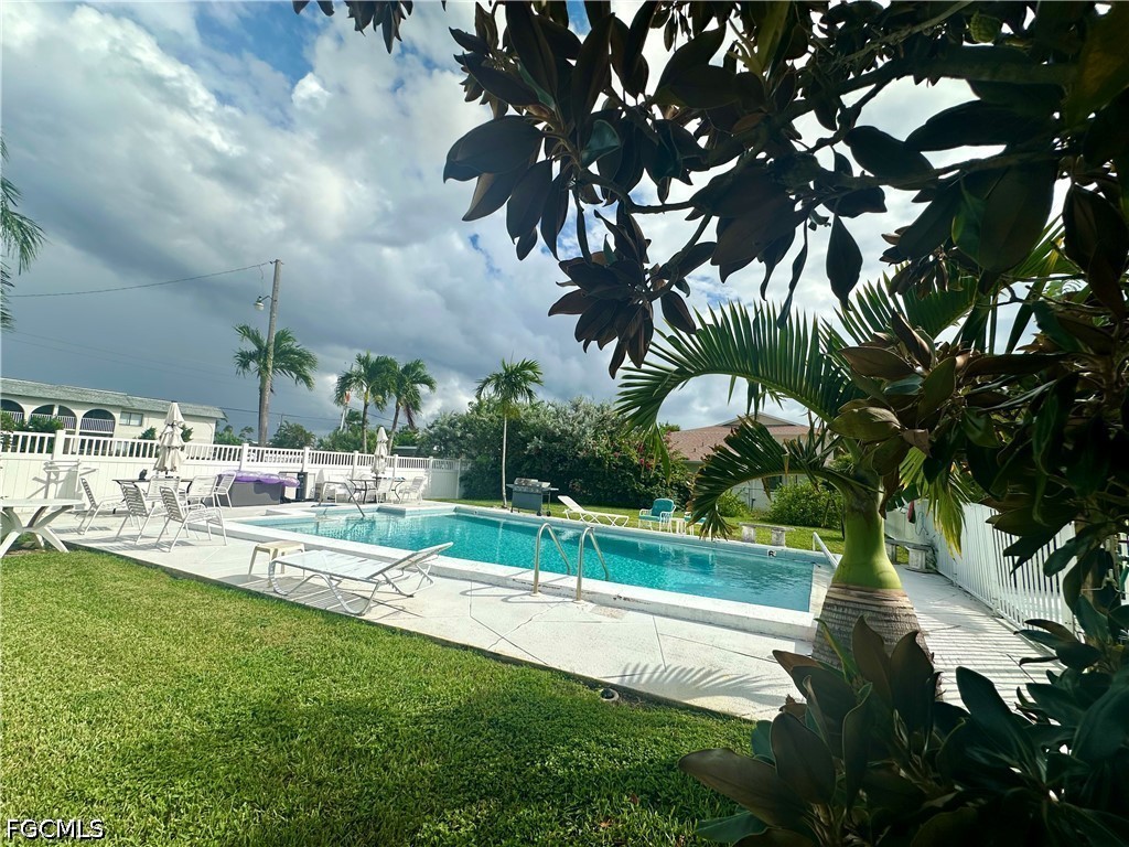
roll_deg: -2.7
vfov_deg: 85.7
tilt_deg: +6.2
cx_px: 564
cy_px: 424
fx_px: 457
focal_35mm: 14
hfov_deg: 102.1
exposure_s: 1/3610
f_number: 2.2
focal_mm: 2.22
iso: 50
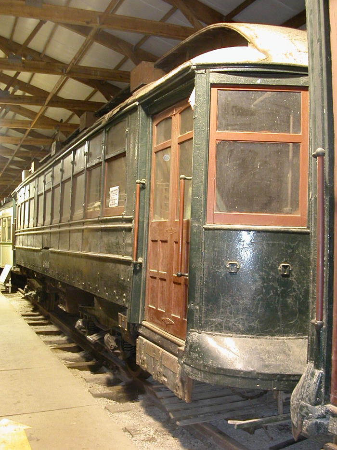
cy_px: 225
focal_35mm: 37
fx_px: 480
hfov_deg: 38.7
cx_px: 168
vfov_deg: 50.1
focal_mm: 5.6
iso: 200
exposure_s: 1/6.6
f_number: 2.7
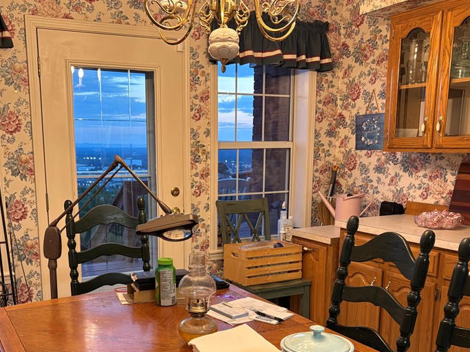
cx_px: 204
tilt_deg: -9.9
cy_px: 247
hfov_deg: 47.8
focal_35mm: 39
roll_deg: +0.4
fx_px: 529
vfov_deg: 36.3
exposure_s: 1/60
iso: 160
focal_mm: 5.96
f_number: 1.6
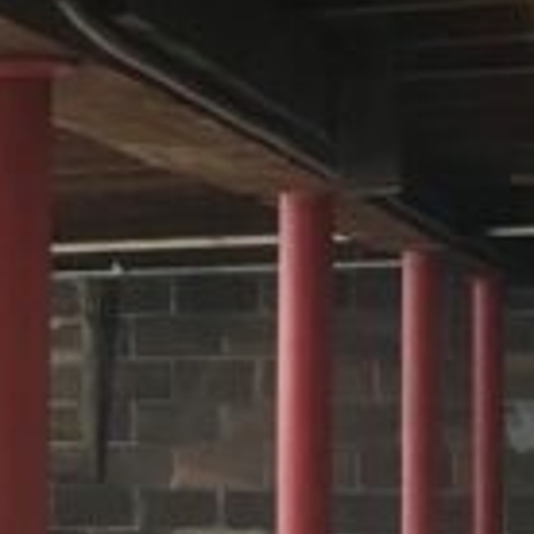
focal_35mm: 133
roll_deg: +0.4
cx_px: -604
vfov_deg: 13.1
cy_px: 344
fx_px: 2321
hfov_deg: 11.5
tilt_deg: -0.5
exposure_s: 1/60
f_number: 1.6
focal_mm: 5.1
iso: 250
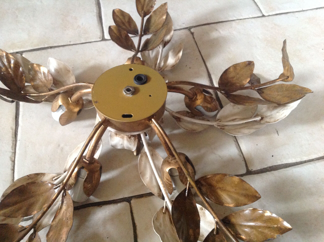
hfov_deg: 52.7
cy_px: 121
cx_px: 162
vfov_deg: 40.6
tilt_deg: -53.1
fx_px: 327
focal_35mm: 35
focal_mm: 4.28
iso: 400
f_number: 2.4
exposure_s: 1/15
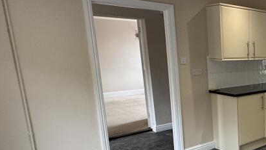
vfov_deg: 30.9
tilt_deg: -10.4
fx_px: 268
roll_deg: +0.1
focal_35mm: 38
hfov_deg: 39.9
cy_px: 99
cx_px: 309
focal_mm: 2.22
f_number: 2.2
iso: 200
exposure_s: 1/99
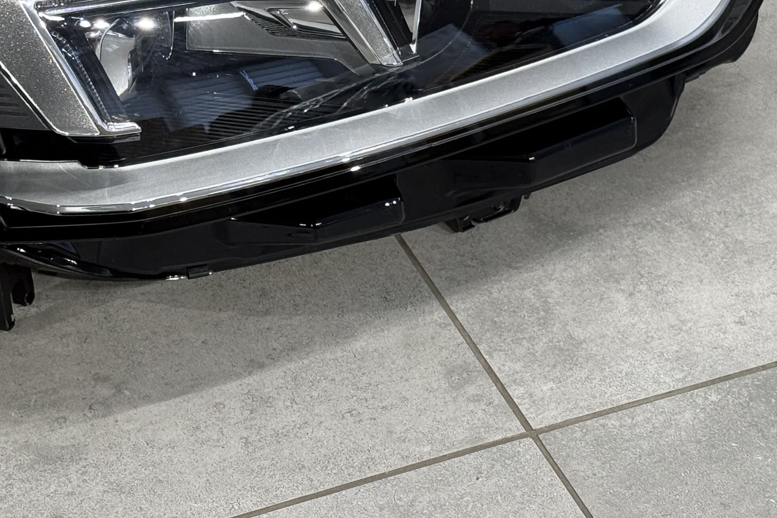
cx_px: 262
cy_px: 60
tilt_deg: -36.5
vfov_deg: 13.2
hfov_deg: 19.8
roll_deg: -0.1
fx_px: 2223
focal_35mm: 103
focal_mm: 6.76
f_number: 1.78
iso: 100
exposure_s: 1/100
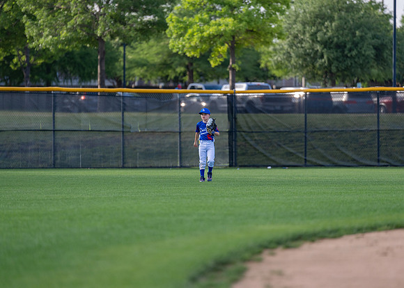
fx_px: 2445
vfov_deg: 6.8
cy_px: 144
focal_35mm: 213
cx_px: 202
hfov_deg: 9.4
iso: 400
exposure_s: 1/2000
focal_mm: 200
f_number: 2.8
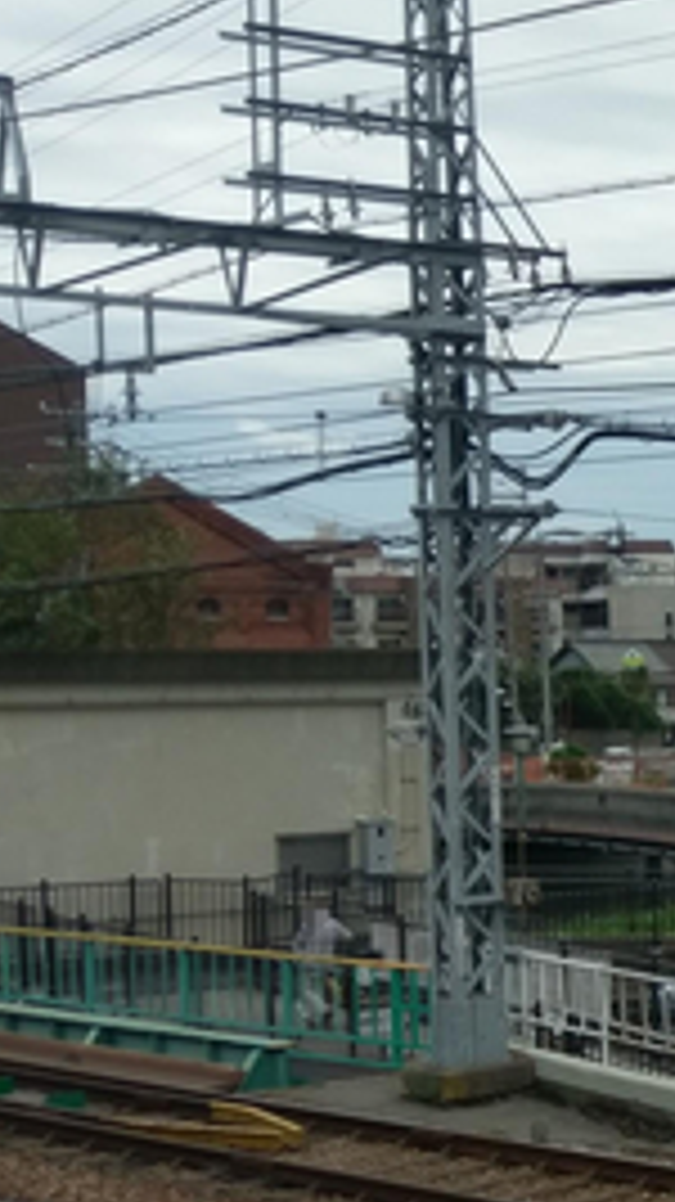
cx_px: 1395
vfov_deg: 24.8
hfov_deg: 12.4
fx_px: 2707
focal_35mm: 85
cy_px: 855
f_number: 1.8
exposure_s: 1/4571
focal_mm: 4.58
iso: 125
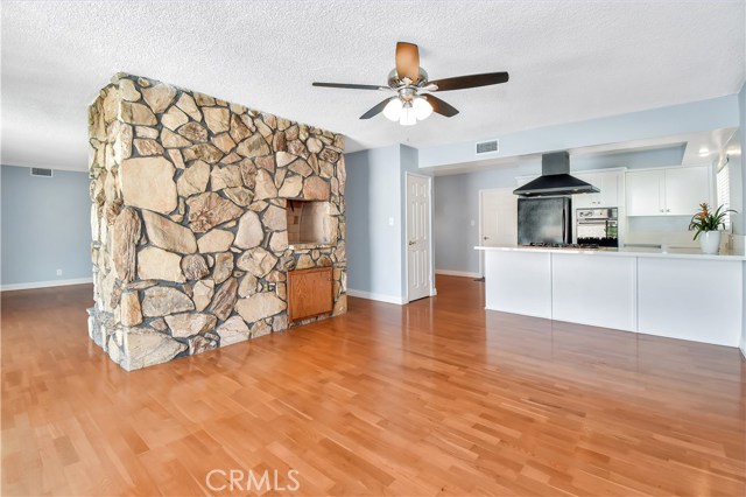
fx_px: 311
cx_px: 373
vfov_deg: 77.3
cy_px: 248
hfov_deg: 100.4
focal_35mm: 15
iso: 1000
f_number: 8
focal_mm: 10
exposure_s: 1/80
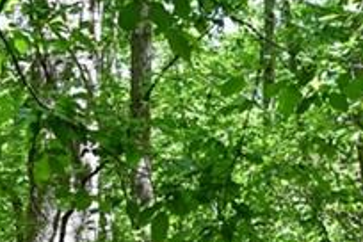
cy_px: 306
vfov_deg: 7.5
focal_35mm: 181
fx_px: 1825
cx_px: 390
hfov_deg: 11.2
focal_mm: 18
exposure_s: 1/250
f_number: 3.5
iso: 450
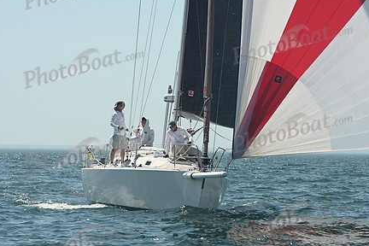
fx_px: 2132
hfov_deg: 9.9
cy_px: 99
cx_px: 189
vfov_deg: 6.6
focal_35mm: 208
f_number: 9
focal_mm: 155
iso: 320
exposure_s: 1/1000
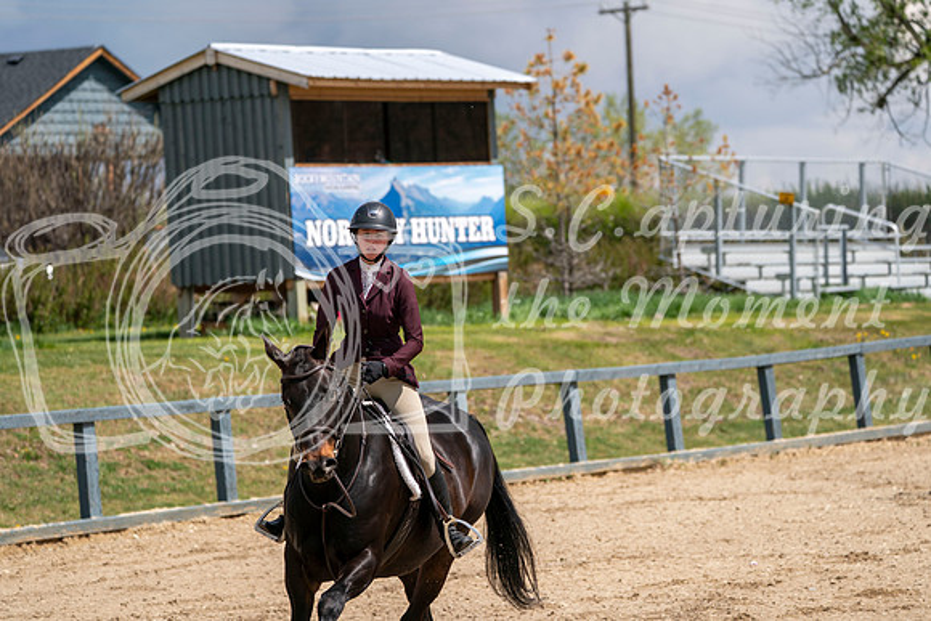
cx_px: 466
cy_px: 310
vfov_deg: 7.3
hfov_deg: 11.0
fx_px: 4837
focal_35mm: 187
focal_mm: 187
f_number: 5.6
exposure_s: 1/640
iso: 100
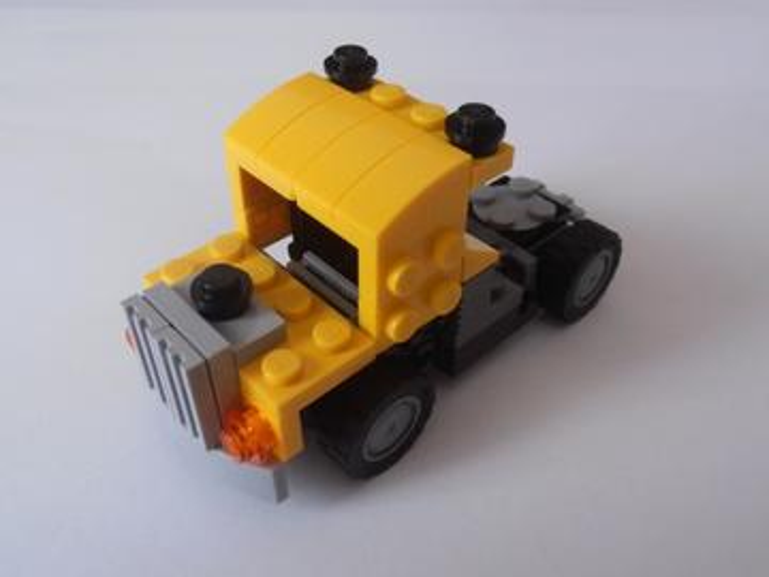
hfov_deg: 50.1
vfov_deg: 38.7
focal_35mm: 37
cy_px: 288
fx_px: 822
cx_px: 384
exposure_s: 1/13
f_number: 3.9
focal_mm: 6.61
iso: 125
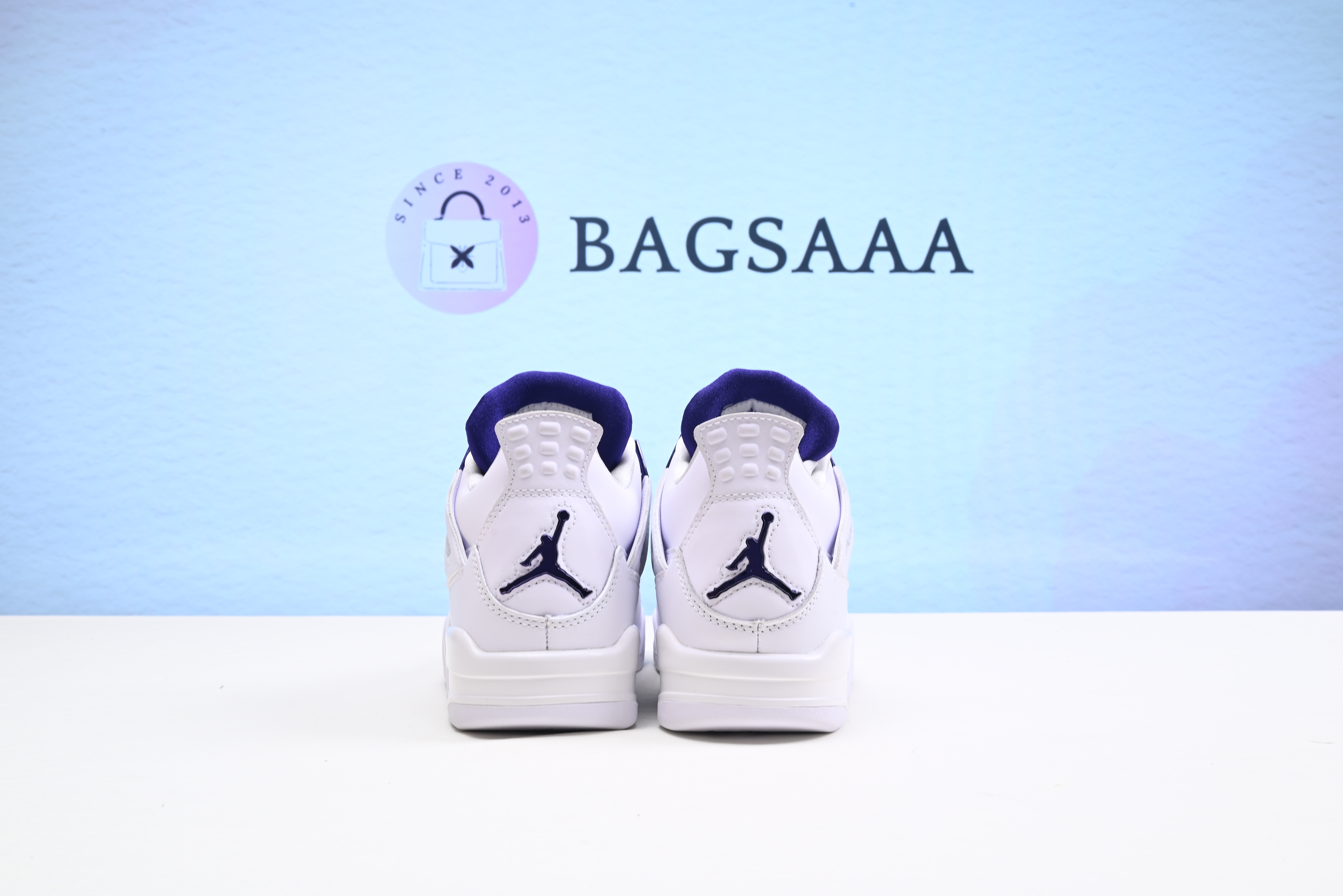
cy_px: 448
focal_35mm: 37
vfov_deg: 36.0
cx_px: 672
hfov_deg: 51.9
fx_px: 1381
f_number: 16
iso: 100
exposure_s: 1/2
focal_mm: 37
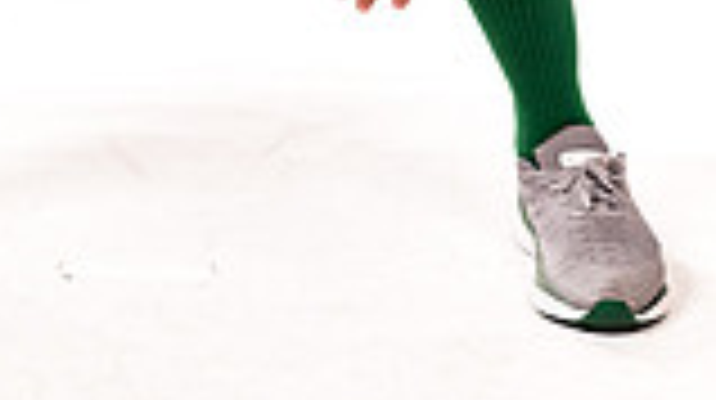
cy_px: -539
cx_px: 225
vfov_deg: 6.0
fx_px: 3660
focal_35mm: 193
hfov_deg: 11.2
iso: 800
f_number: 8
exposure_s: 1/400
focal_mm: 65
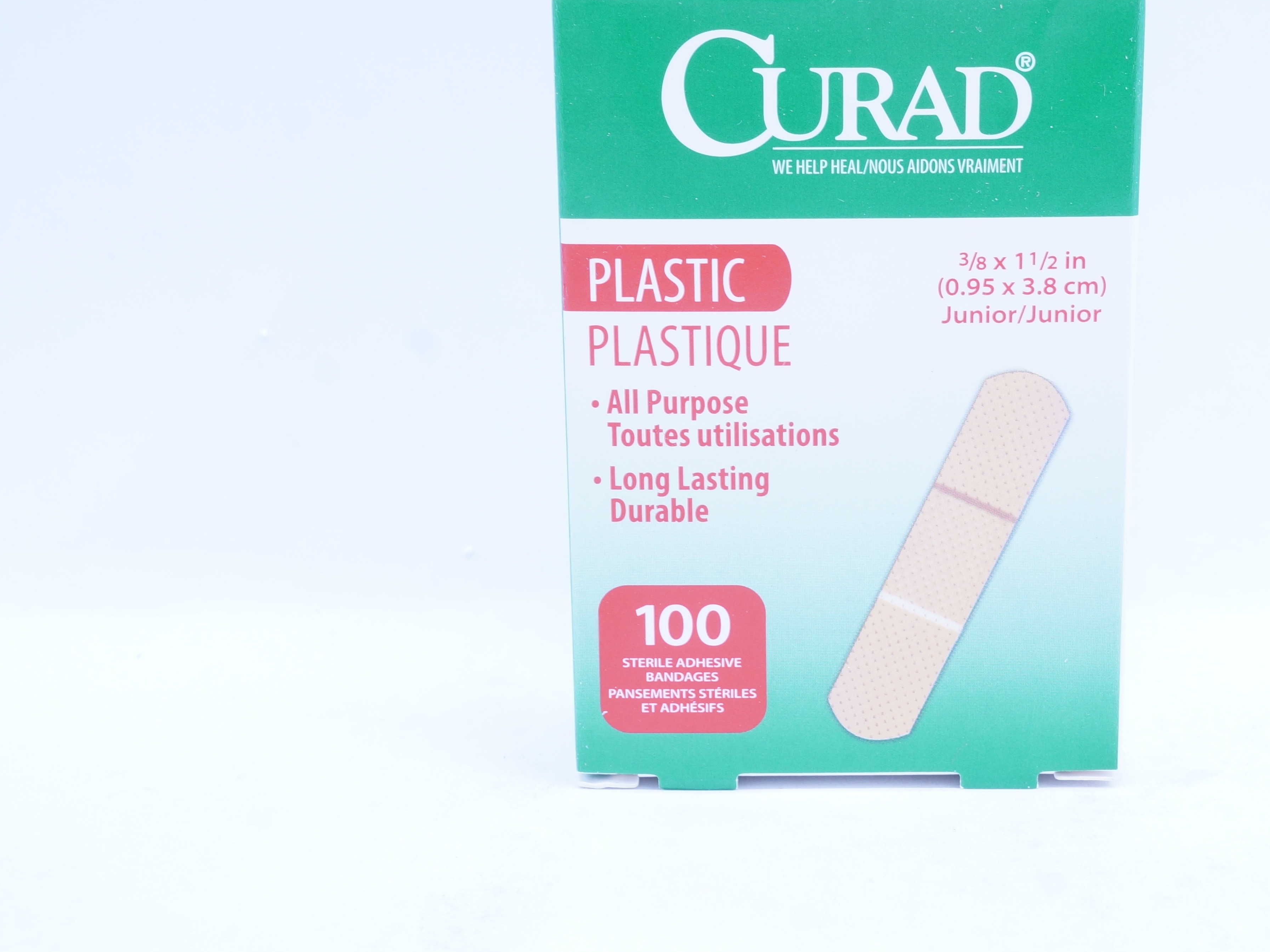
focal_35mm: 67
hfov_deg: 28.8
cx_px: 827
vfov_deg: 21.9
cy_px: 402
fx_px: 2458
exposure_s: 1/13
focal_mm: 34
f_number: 11
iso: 400
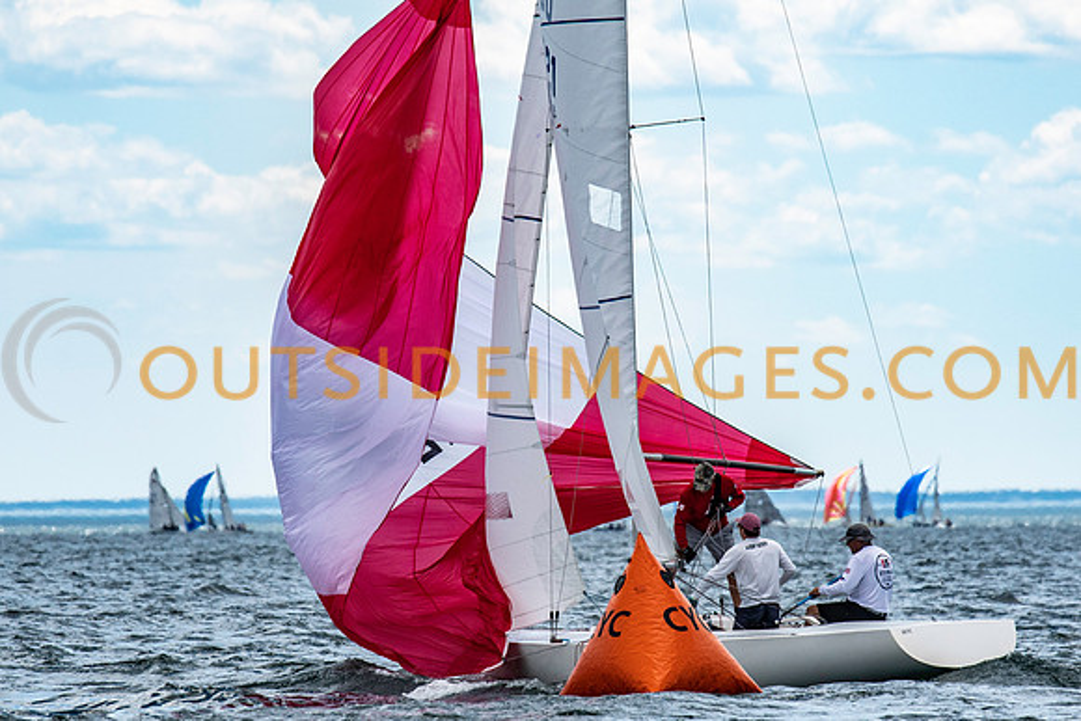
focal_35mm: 532
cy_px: 426
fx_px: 15981
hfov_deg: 3.9
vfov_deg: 2.6
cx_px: 540
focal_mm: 300
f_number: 5.6
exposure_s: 1/3200
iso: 320
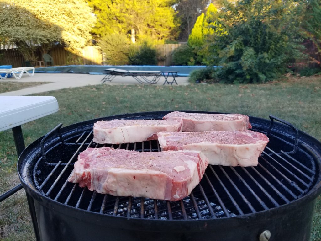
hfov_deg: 67.3
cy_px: 120
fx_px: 241
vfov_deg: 53.1
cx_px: 160
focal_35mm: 26
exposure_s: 1/176
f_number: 1.7
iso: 50
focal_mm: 4.2
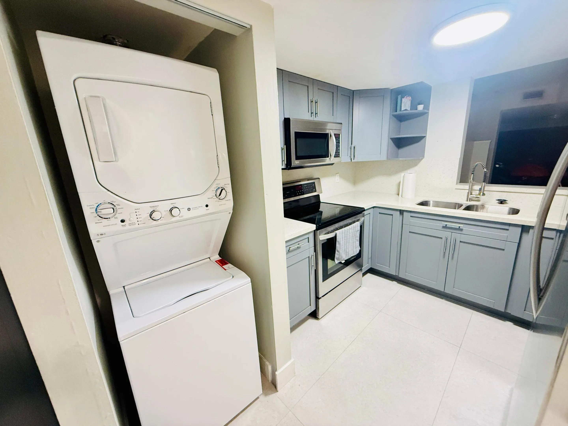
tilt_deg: -13.0
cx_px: 284
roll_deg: +3.2
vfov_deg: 85.7
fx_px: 230
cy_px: 213
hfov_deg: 102.1
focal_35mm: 14
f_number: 2.2
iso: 400
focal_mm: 2.22
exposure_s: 1/60
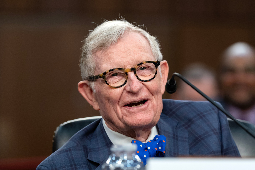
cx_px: 128
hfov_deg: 10.3
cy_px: 85
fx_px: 1416
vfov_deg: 6.9
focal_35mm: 200
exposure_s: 1/320
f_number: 3.5
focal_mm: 200
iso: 2500
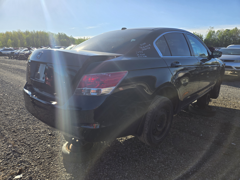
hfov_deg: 73.9
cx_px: 120
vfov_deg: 58.9
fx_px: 159
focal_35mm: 23
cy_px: 90
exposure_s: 1/1593
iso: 25
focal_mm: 5.4
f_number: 1.8
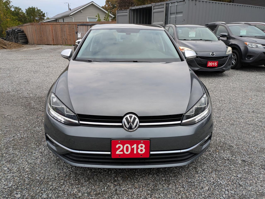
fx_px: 191
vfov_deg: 54.9
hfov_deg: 69.4
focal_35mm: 25
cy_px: 100
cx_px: 132
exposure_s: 1/846
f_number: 1.89
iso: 39
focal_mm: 5.43
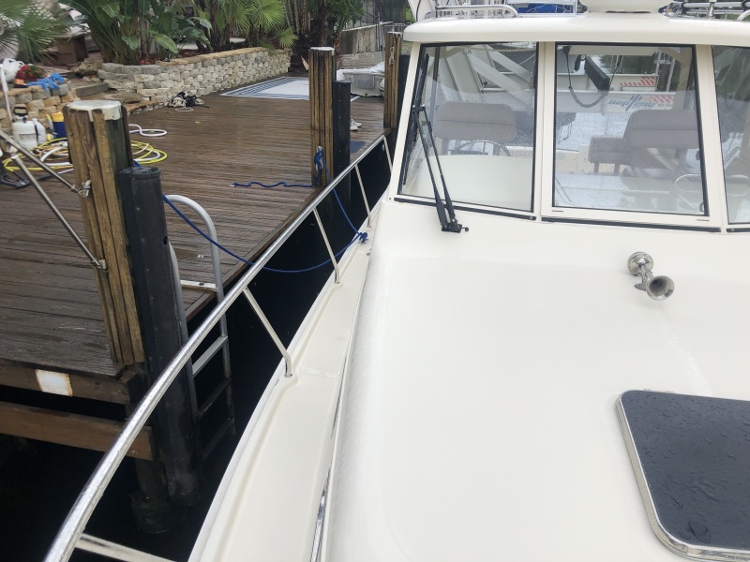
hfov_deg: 63.4
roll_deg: -0.3
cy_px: 281
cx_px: 375
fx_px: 607
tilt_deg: -25.3
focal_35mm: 28
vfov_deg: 49.7
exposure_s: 1/684
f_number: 1.8
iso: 20
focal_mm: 3.99
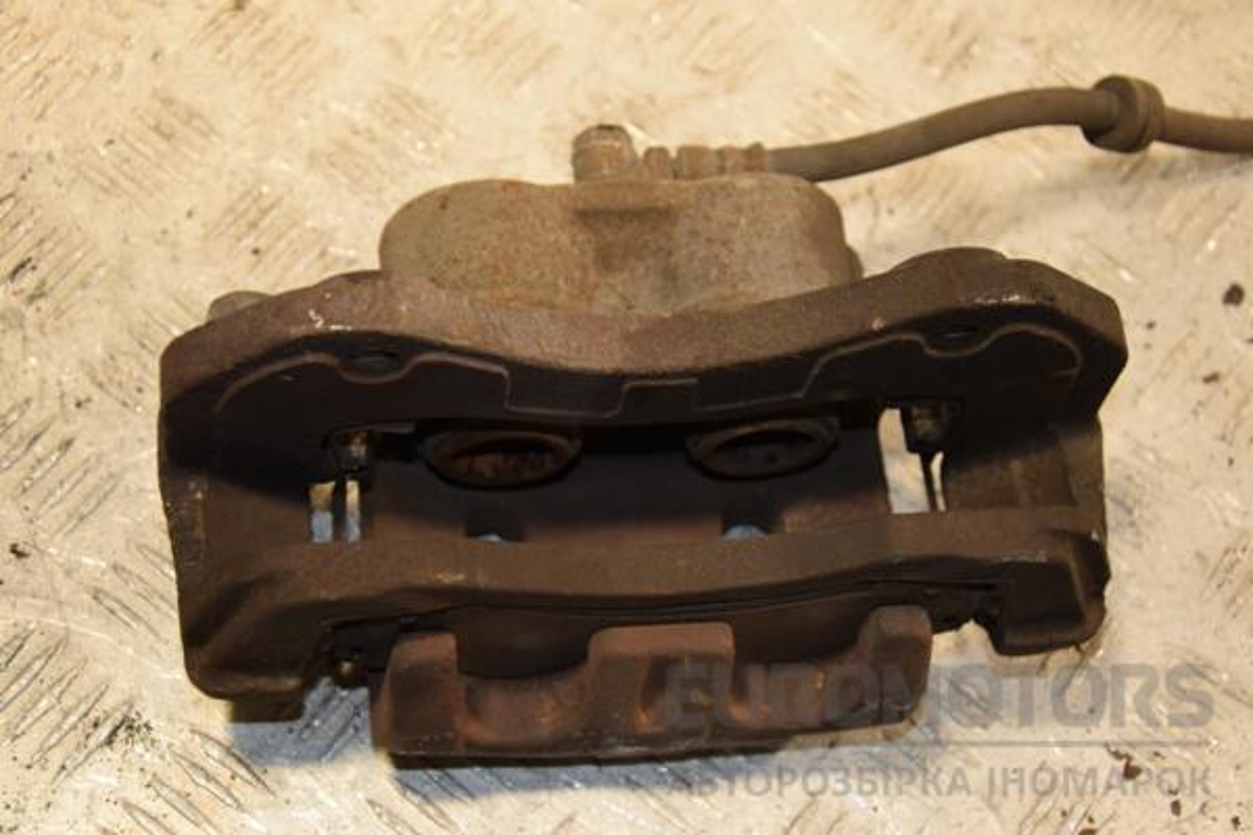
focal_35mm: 72
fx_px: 2506
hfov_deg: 28.1
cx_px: 626
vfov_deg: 18.9
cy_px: 418
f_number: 4.8
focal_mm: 48
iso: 800
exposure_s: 1/160
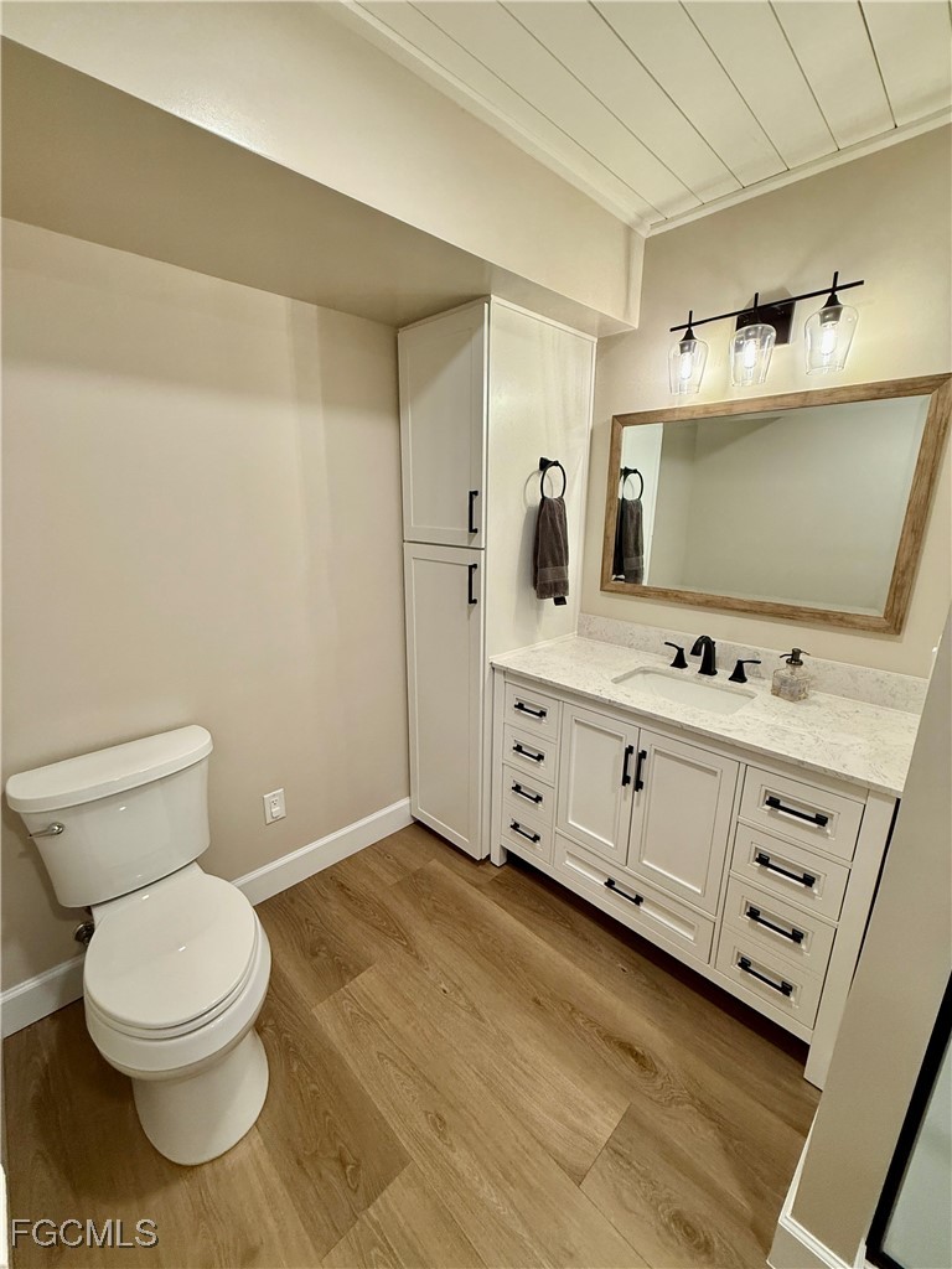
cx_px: 476
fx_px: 513
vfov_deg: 102.1
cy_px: 634
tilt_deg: -14.0
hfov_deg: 85.7
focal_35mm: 14
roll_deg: -0.8
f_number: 2.2
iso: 200
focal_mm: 2.22
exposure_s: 1/120
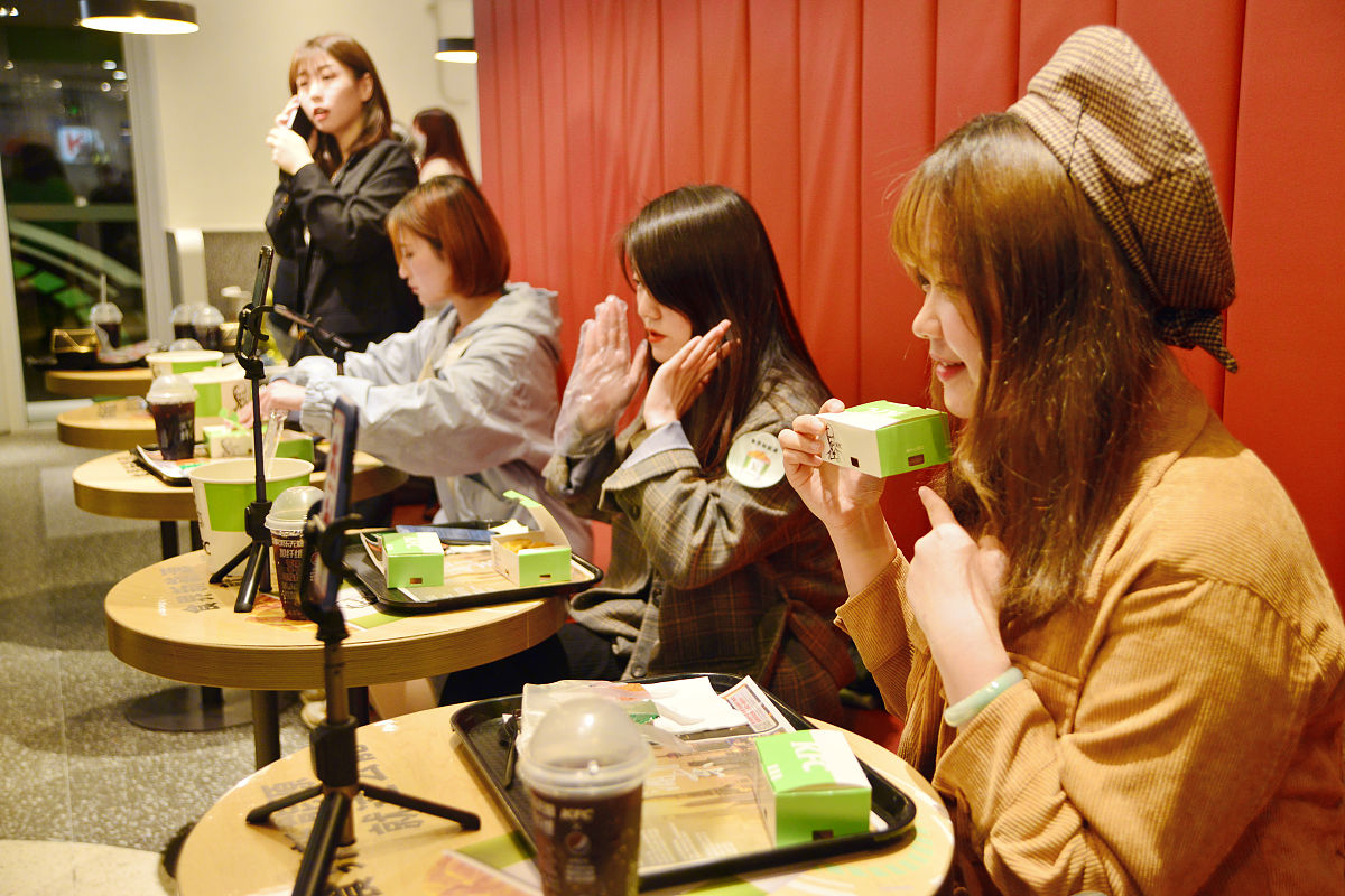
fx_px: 1494
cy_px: 448
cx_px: 672
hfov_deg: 48.5
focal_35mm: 40
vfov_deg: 33.4
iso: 800
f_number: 3.3
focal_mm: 40
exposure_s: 1/100
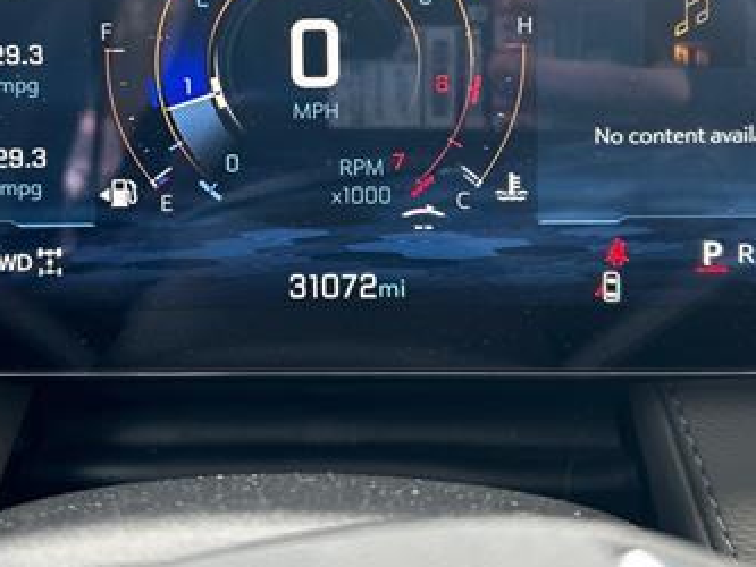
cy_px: 111
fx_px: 1092
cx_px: 338
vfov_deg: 28.5
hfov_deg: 38.1
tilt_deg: -15.2
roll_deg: +1.4
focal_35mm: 50
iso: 100
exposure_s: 1/121
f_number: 1.5
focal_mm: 5.7
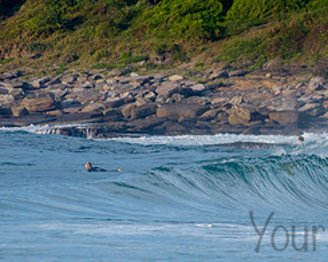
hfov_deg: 1.4
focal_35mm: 1364
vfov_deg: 1.1
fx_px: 13241
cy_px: 169
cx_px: 471
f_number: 5.6
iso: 360
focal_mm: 500
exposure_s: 1/2000
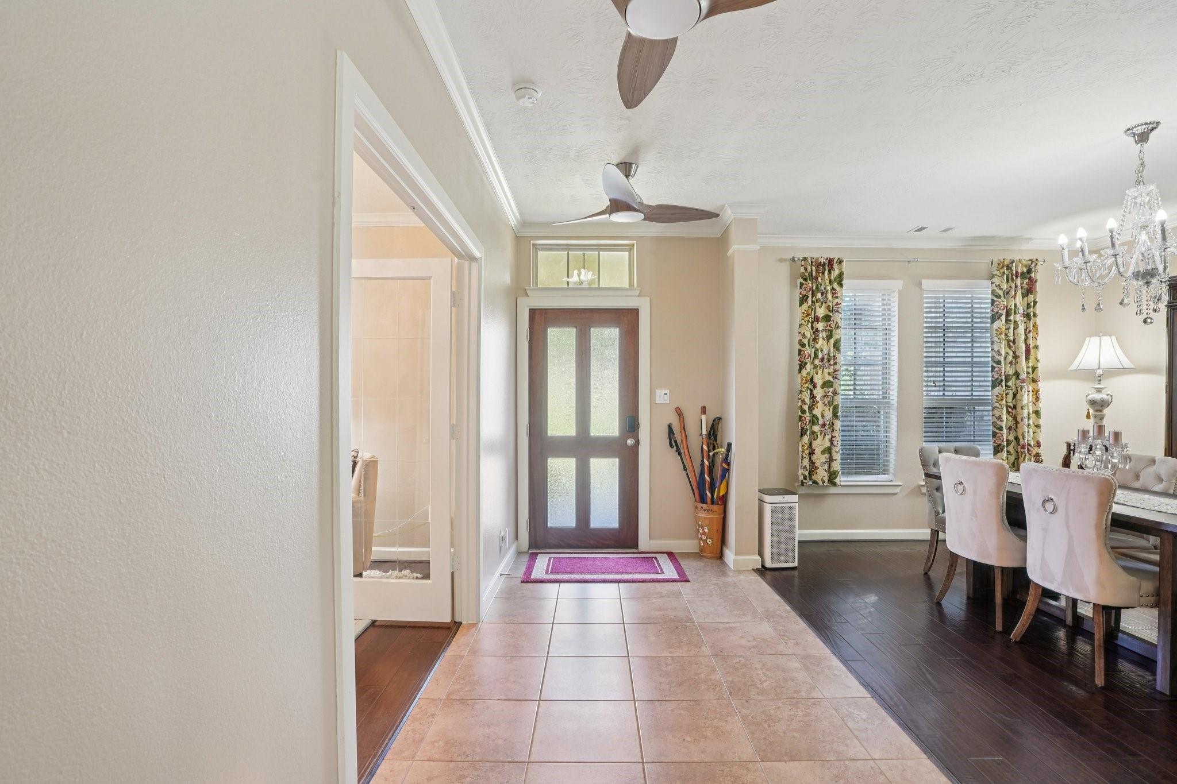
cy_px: 392
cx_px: 588
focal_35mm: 16
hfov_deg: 96.7
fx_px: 523
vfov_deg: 73.7
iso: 400
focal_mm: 16
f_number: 8
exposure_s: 1/6
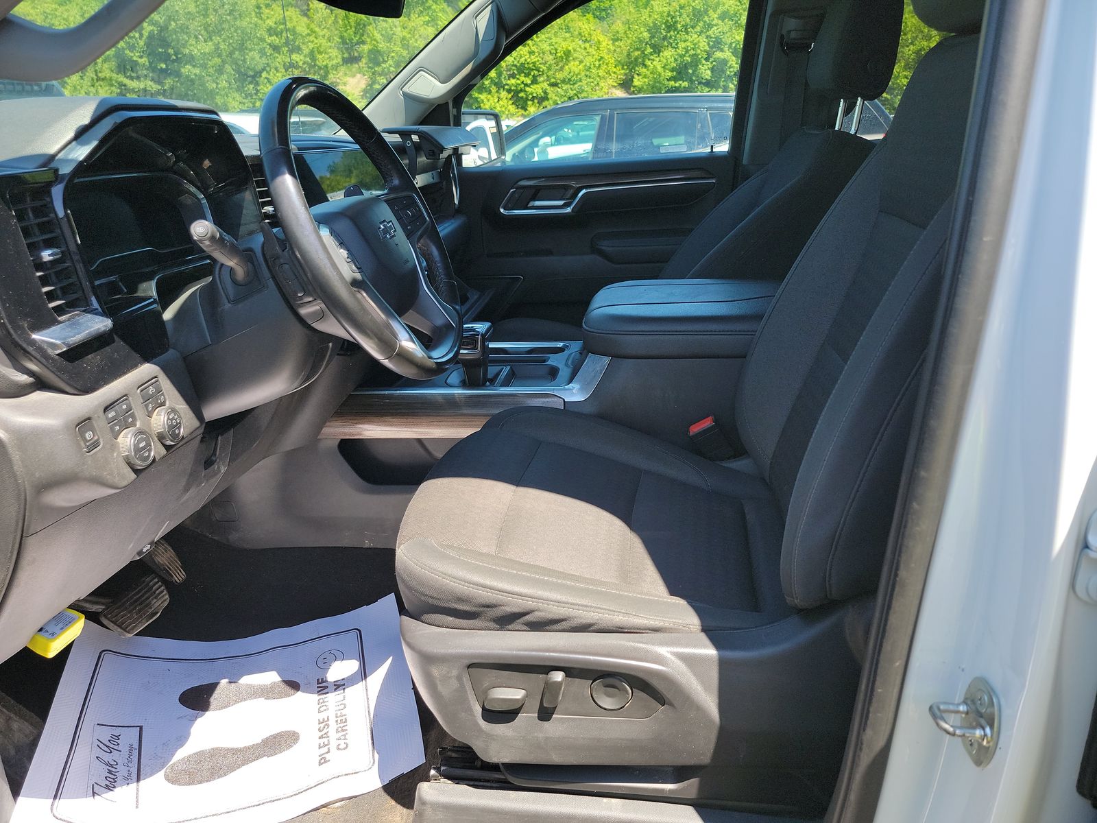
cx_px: 548
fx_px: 761
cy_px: 412
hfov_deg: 71.6
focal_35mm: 24
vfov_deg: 56.8
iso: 50
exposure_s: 1/156
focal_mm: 6.7
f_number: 1.8
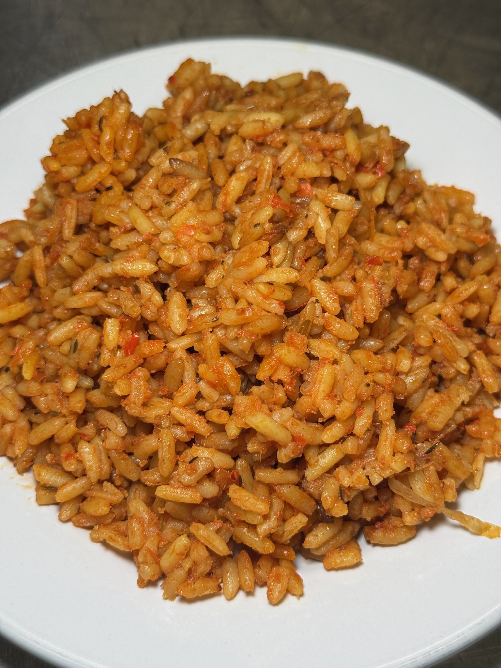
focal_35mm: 48
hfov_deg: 30.3
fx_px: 926
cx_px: 250
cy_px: 334
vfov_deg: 39.7
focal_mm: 6.76
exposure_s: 1/186
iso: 64
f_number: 1.78
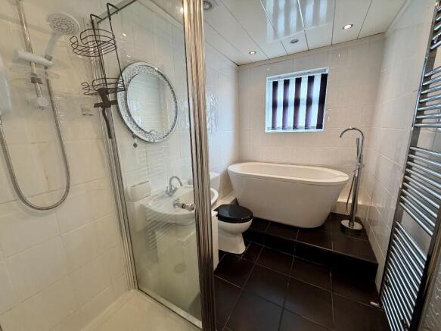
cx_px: 220
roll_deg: +2.0
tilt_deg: -11.9
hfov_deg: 102.1
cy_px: 166
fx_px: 178
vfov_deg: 85.7
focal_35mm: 14
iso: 200
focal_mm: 2.22
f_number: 2.2
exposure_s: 1/100
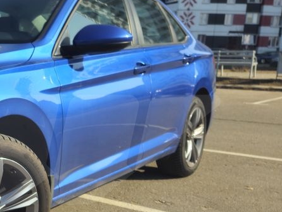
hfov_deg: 26.7
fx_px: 505
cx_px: -77
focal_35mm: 62
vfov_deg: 23.6
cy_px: 136
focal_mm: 5.4
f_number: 1.8
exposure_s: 1/1258
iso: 25
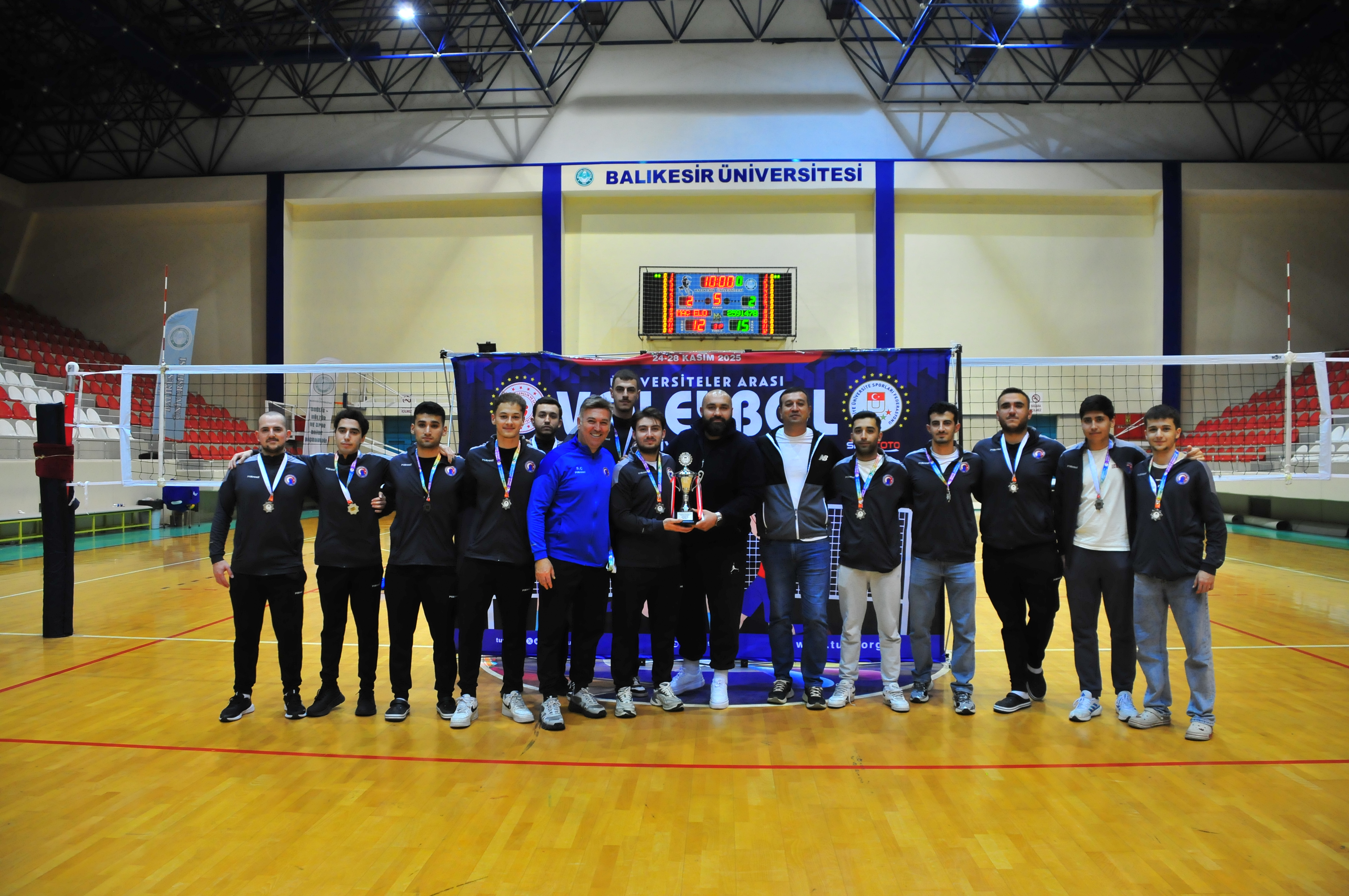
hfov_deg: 67.4
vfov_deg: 47.8
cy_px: 448
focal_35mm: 27
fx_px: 1011
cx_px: 674
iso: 800
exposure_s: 1/30
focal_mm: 18
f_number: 3.5
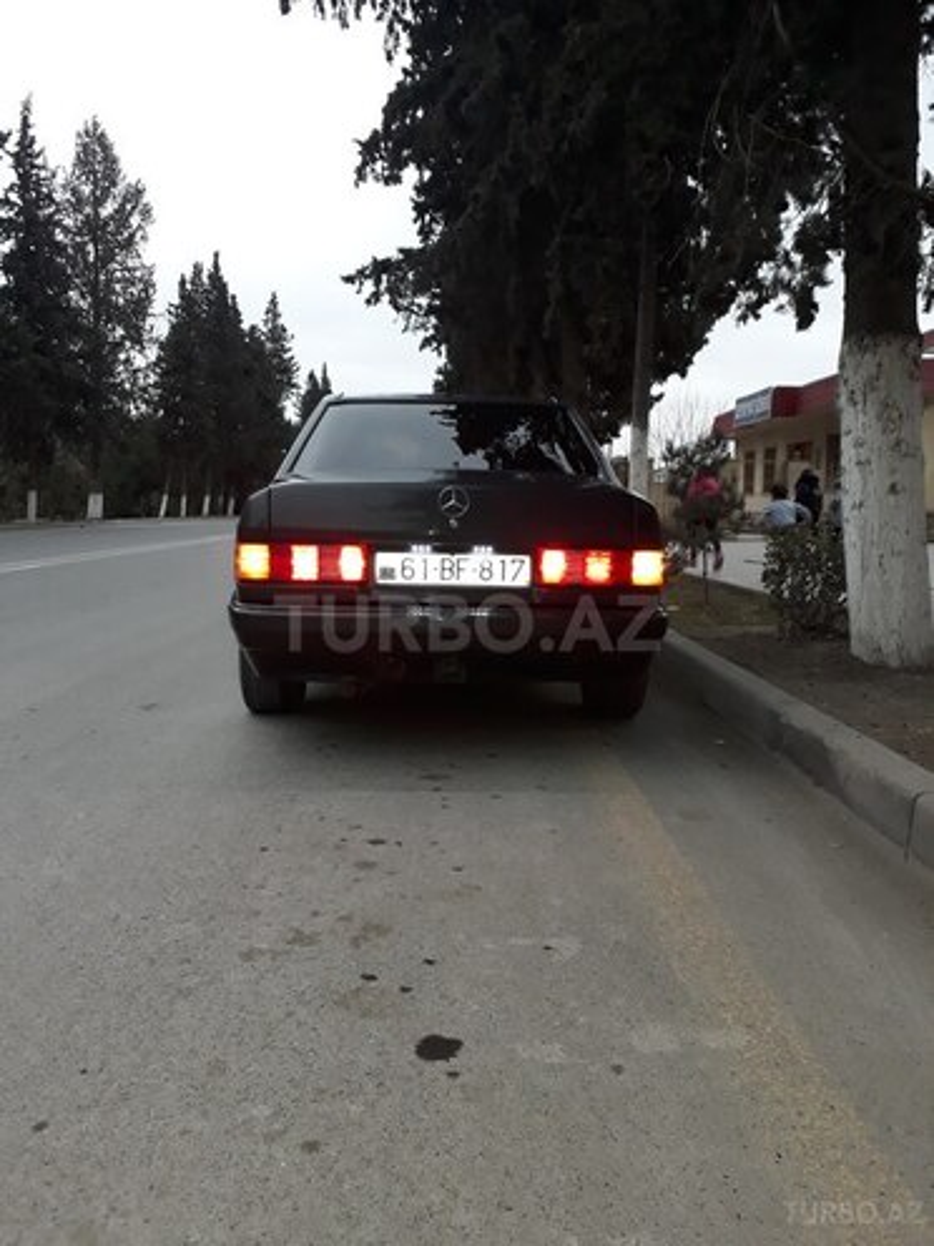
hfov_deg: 51.4
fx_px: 971
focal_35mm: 27
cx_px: 467
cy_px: 623
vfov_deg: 65.3
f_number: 1.9
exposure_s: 1/33
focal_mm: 3.6
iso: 100
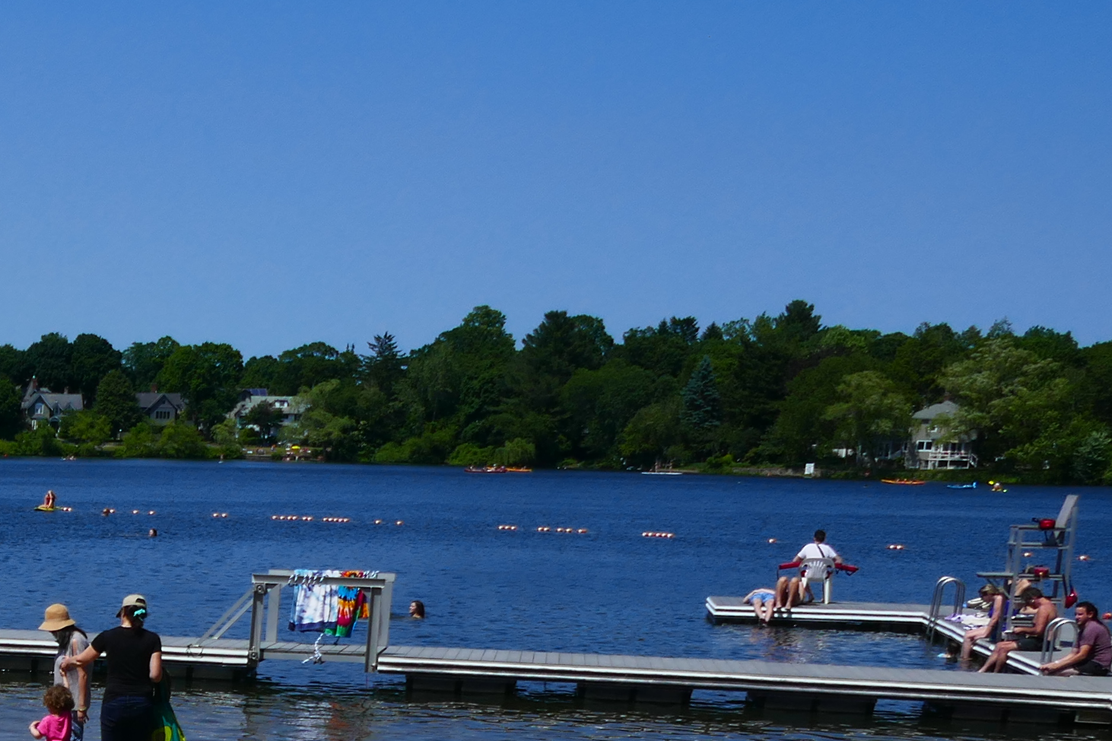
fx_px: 2255
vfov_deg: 17.2
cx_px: -303
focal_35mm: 73
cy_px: 1051
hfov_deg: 24.5
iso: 125
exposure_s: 1/1000
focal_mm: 9.1
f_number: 6.3
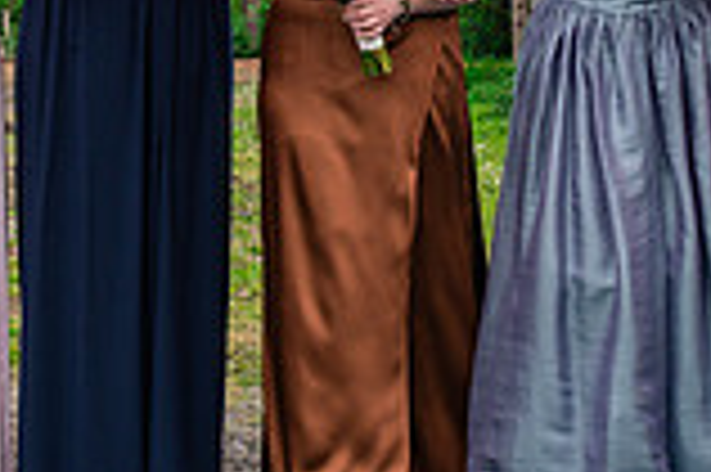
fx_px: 2604
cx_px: 364
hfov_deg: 15.5
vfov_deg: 10.1
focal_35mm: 132
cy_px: -218
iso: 400
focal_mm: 35
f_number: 8
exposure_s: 1/200
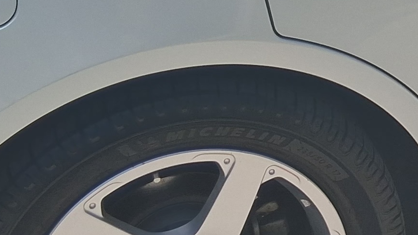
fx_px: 1474
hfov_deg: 15.1
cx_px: 597
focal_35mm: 133
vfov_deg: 9.0
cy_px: -37
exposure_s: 1/905
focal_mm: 3.98
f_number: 1.8
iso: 25
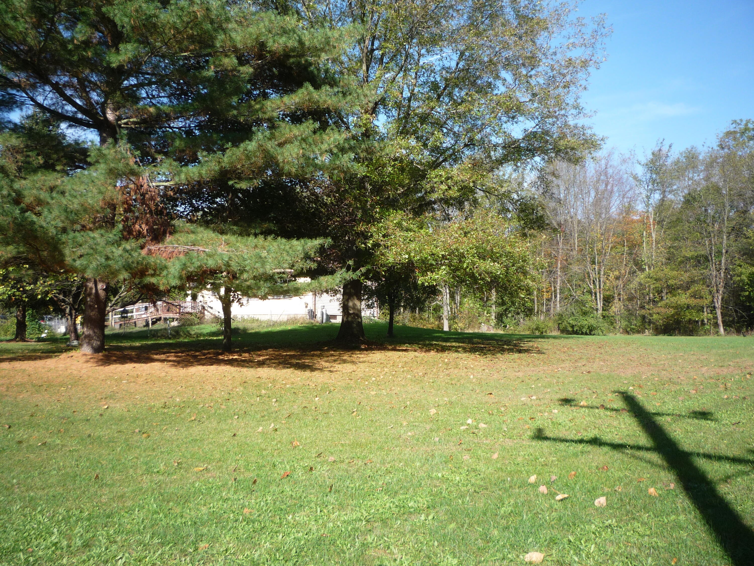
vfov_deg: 44.2
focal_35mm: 32
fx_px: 697
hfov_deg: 56.8
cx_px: 377
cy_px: 283
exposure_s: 1/320
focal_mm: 5.2
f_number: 4
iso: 100
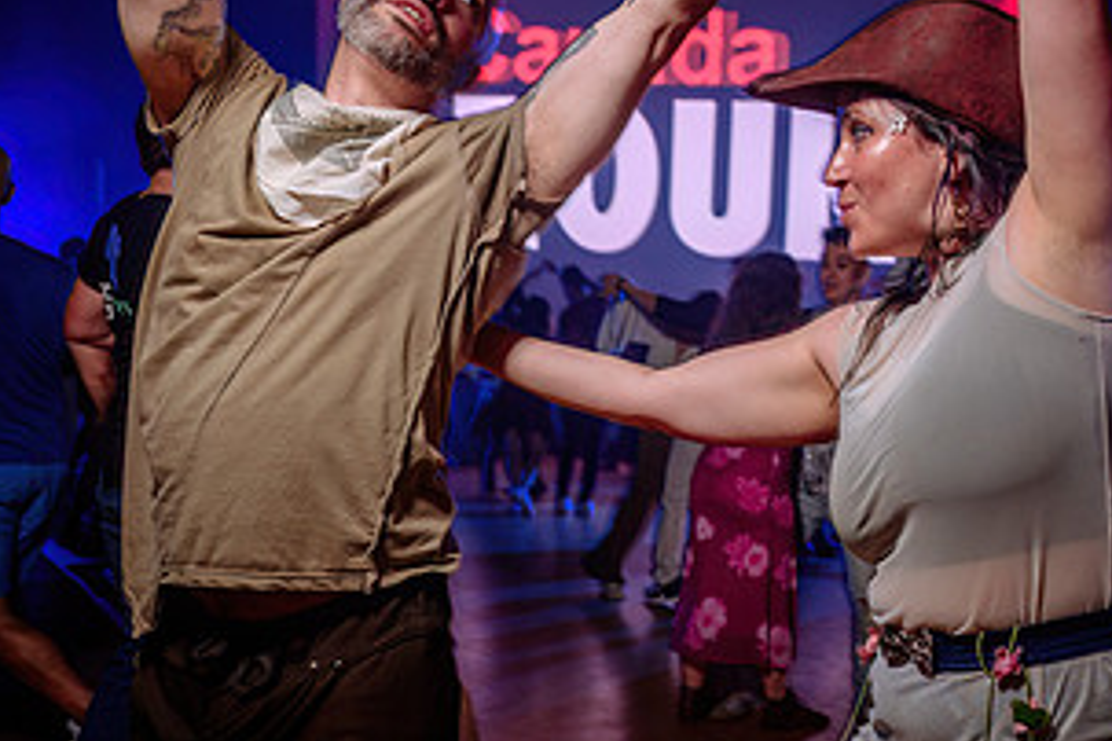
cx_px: 881
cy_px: 486
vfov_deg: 29.1
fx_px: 1421
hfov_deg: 41.0
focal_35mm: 46
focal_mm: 24
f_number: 2.8
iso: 800
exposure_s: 1/40
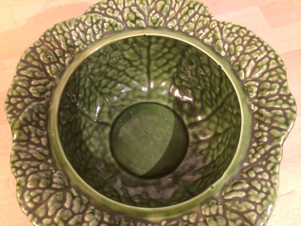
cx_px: 150
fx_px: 252
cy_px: 113
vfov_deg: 48.2
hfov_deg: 61.7
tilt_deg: -65.8
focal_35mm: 29
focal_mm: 4.15
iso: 160
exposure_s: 1/33
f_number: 2.2
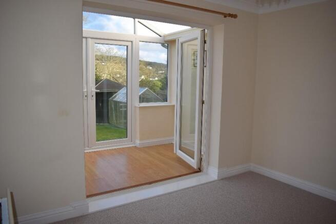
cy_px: 112
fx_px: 252
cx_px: 168
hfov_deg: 67.4
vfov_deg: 48.0
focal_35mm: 27
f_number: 4
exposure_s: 1/200
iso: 100
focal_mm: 18
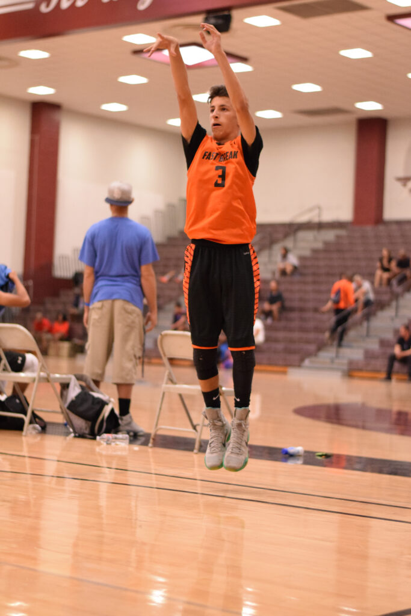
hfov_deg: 18.2
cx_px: 206
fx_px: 1284
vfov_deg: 27.0
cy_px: 308
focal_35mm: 75
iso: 3200
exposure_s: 1/640
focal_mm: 50
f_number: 1.8
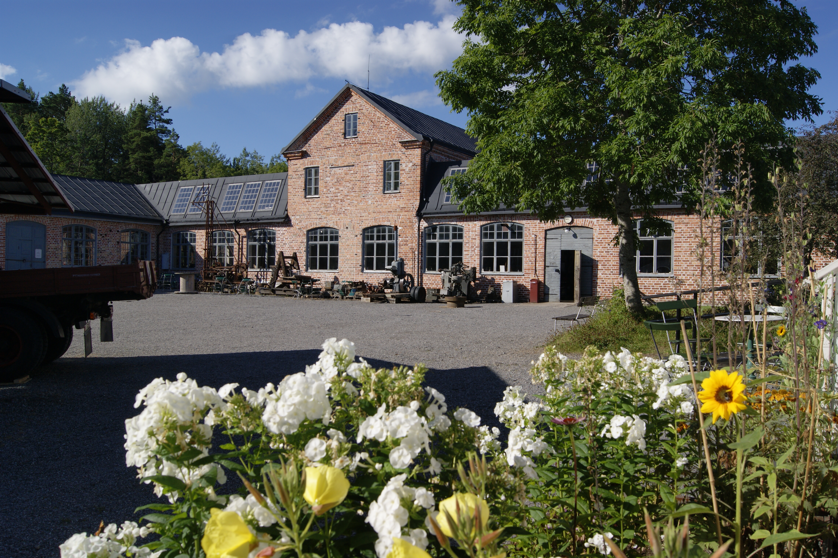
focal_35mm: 30
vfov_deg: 43.6
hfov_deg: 62.0
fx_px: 698
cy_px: 279
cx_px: 419
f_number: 10
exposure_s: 1/250
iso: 100
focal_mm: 20
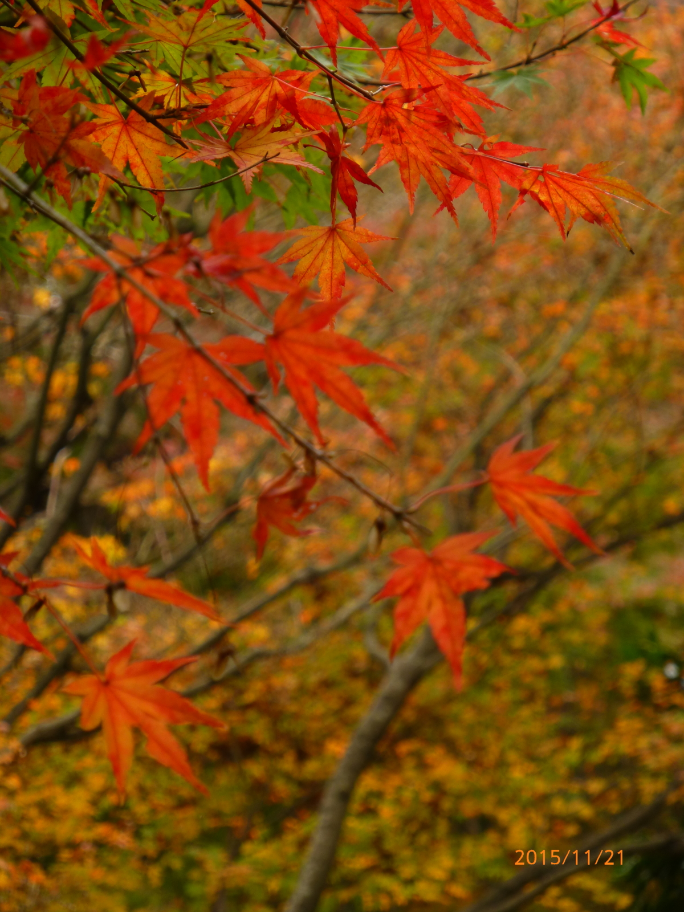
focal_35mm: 265
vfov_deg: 7.5
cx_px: 342
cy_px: 456
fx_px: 6982
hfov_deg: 5.6
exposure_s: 1/50
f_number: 5.8
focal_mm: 47.3
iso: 100
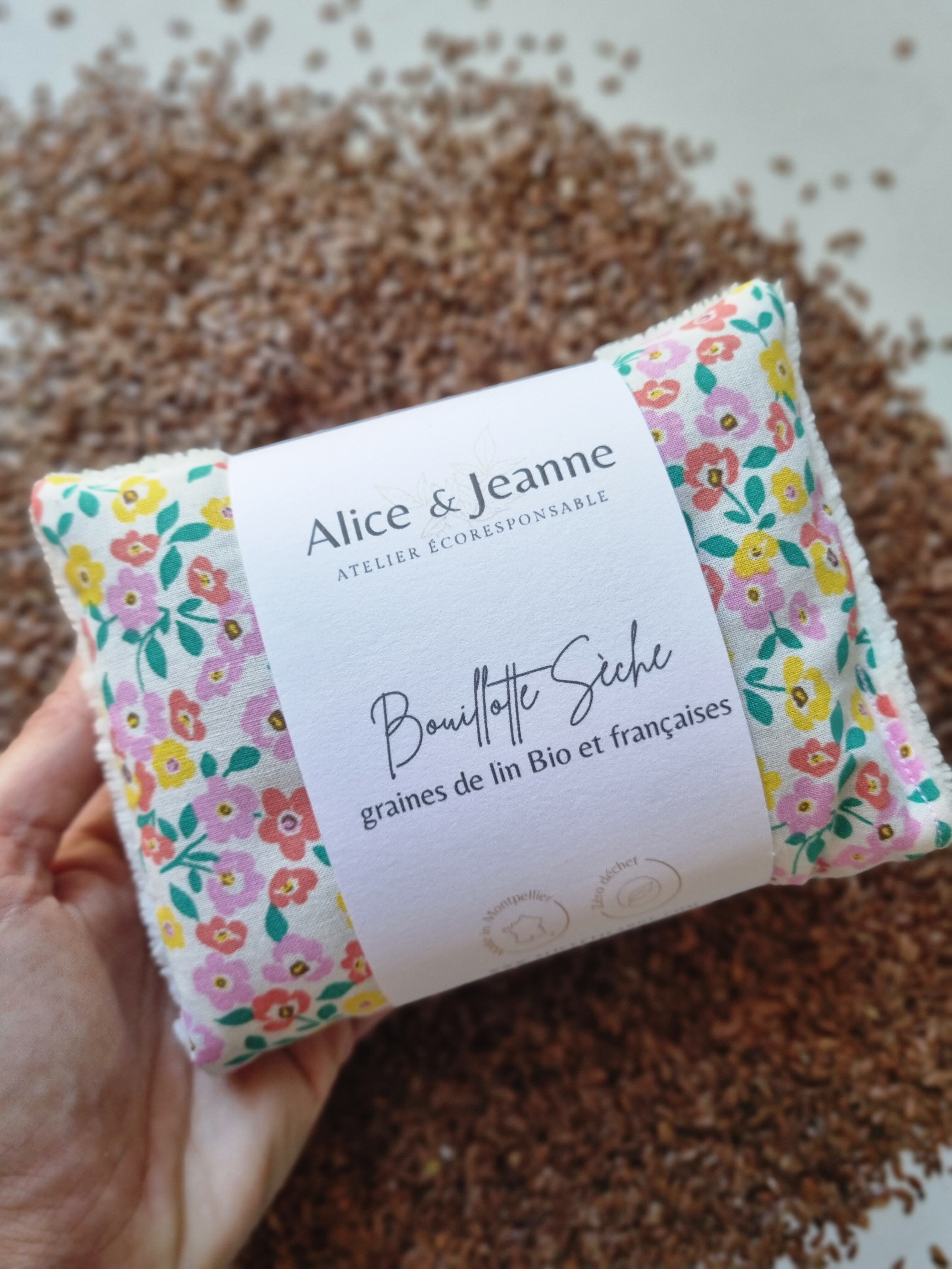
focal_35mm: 26
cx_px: 476
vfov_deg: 67.3
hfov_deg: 53.1
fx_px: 953
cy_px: 634
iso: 125
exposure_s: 1/100
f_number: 1.8
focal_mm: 5.4
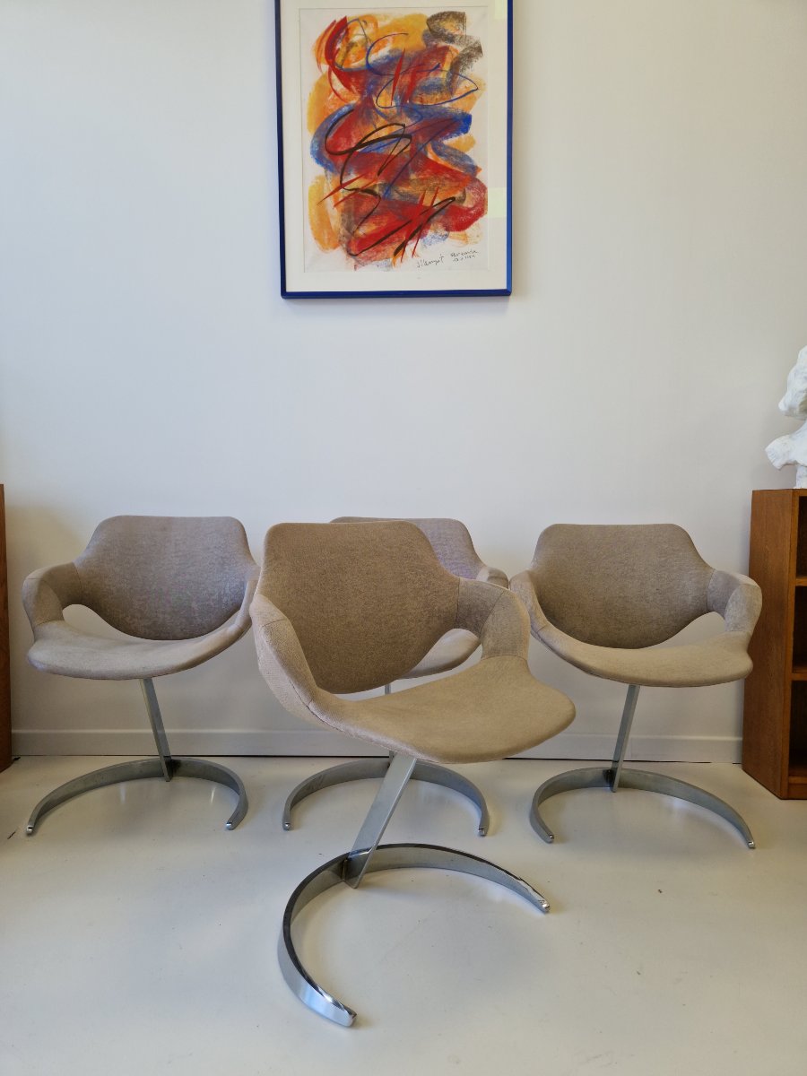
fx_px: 715
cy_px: 538
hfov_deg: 58.9
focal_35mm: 23
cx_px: 404
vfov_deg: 73.9
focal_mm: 5.4
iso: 50
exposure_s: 1/100
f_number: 1.8
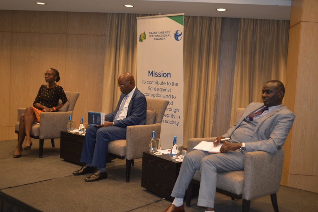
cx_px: 159
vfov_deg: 34.2
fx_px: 344
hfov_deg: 49.6
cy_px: 106
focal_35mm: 39
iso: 640
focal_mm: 26
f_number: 4.2
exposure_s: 1/15
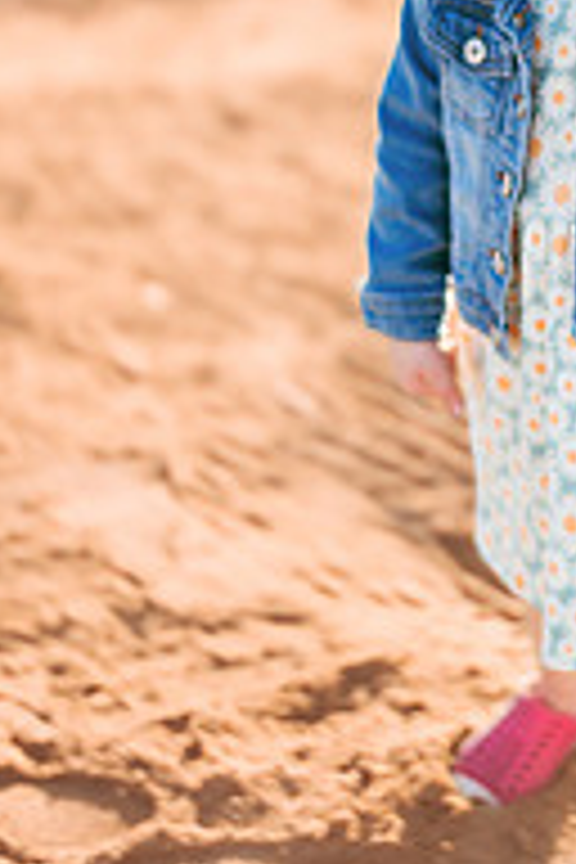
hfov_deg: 10.0
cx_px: 626
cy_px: 171
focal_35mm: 136
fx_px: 3264
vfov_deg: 15.0
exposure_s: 1/1250
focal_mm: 58
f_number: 1.4
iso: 50
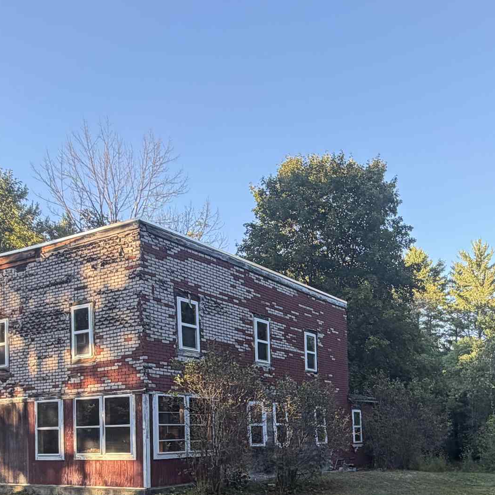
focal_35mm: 36
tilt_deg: +2.0
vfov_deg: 42.9
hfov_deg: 44.8
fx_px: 582
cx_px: 358
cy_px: 427
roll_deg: +1.4
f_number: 2.2
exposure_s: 1/152
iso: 40
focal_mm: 2.22
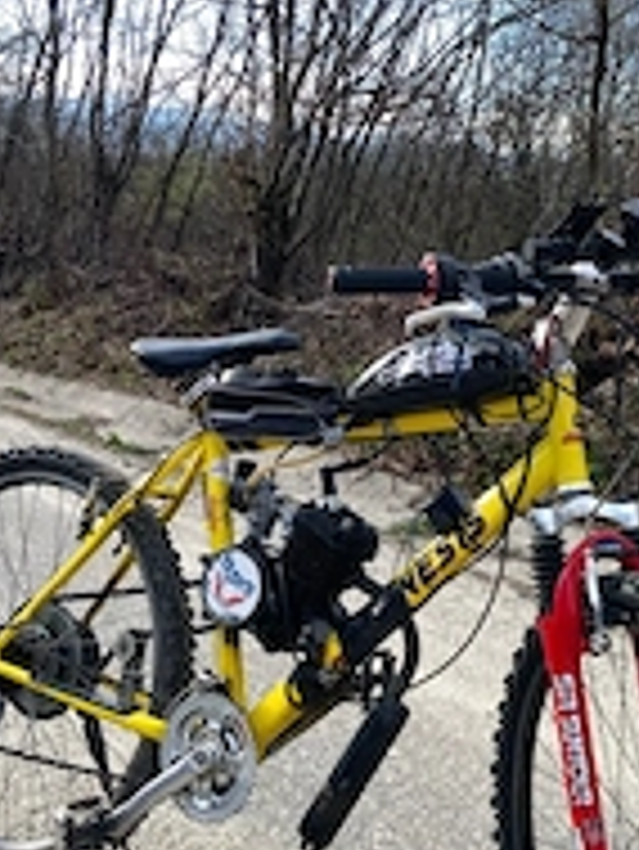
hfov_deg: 26.4
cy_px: 450
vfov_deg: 34.9
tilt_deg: -9.9
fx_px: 1352
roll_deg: -7.3
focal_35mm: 55
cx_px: 436
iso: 32
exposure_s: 1/522
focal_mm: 4.25
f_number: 1.8
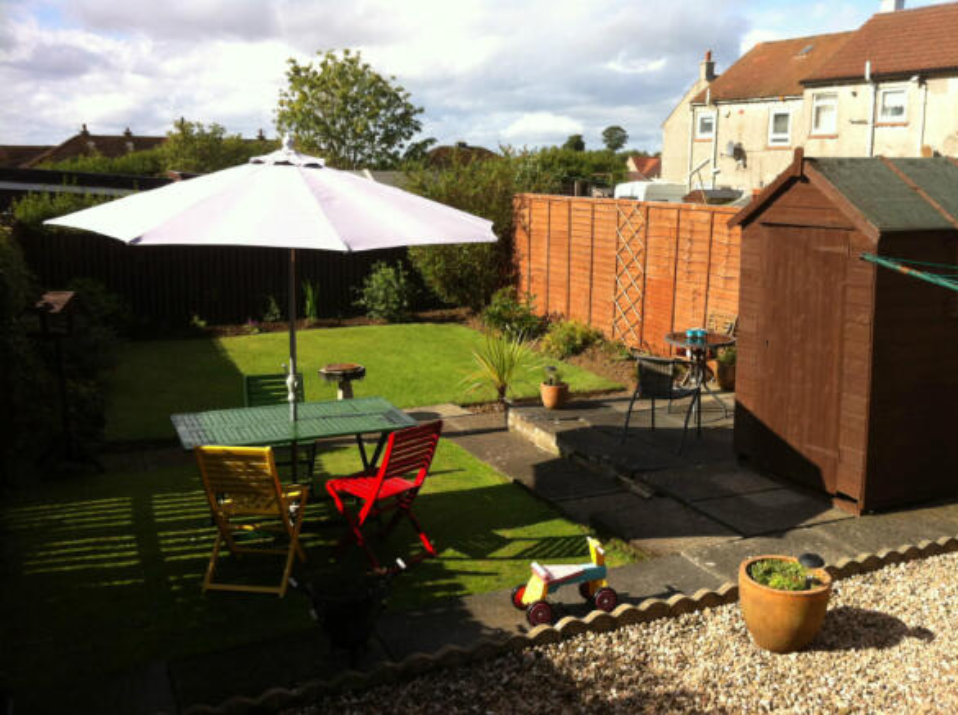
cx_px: 479
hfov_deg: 52.7
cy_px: 358
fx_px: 967
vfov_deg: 40.6
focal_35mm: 35
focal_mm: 3.85
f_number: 2.8
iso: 80
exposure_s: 1/754
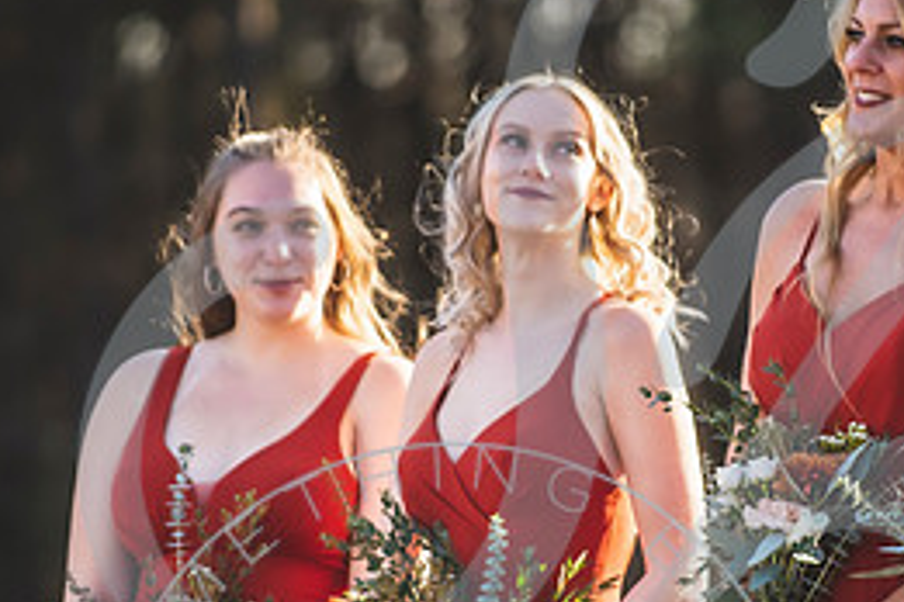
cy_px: 507
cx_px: 627
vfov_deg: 3.1
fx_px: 11174
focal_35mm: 445
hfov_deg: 4.6
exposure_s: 1/800
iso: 200
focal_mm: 200
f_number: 2.8
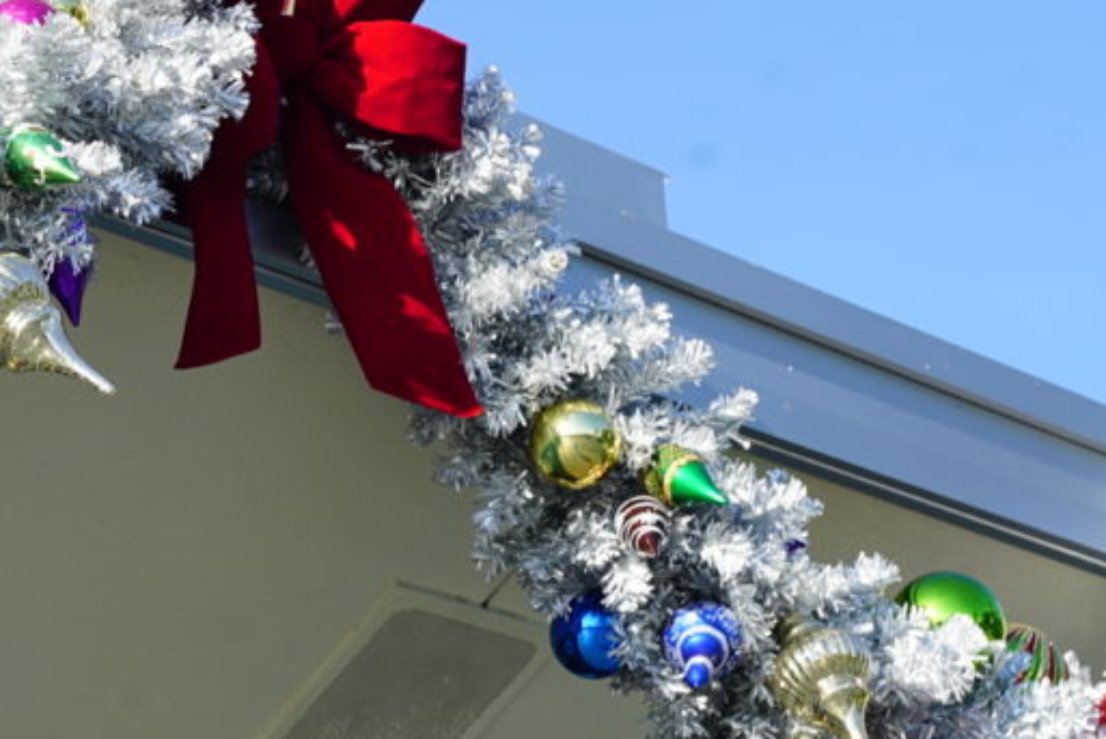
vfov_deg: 11.7
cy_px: 315
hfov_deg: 17.3
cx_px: 190
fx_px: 3597
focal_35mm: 117
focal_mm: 50
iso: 100
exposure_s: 1/125
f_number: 9
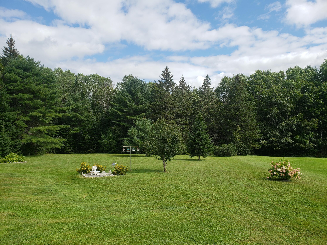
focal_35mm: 26
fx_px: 246
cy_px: 122
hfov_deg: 67.3
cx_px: 164
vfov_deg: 53.1
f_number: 2.4
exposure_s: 1/1350
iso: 50
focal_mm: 4.3
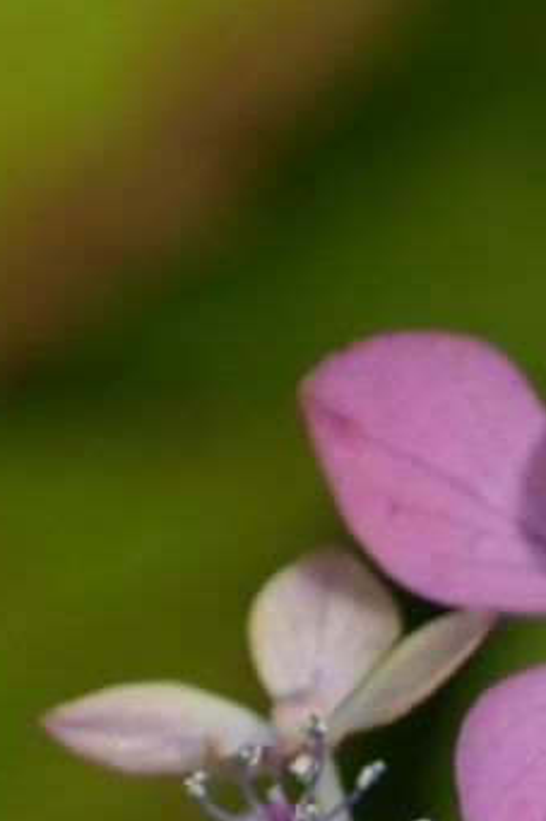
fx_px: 17101
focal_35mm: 751
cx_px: 1547
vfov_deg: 2.7
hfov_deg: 1.8
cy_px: 1588
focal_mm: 100
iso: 250
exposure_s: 1/500
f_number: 5.6
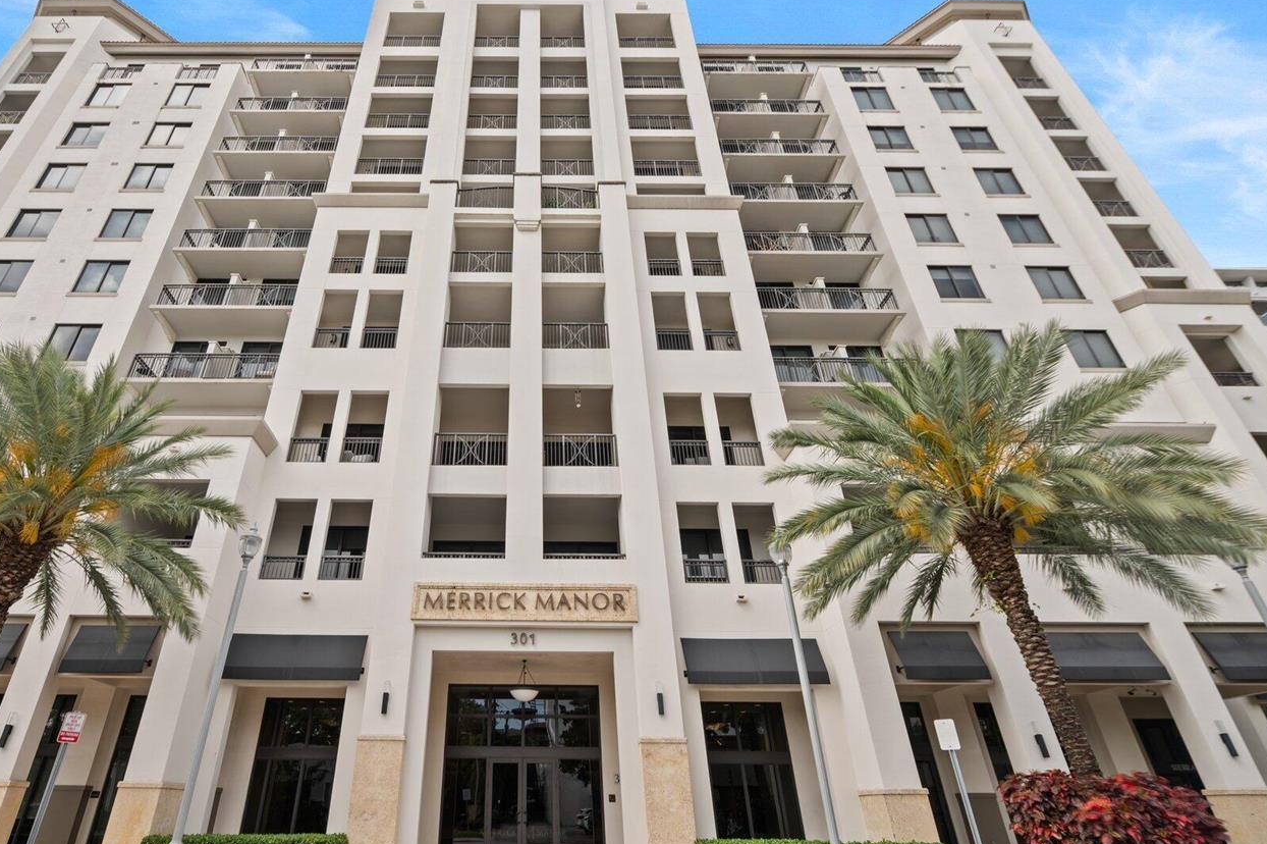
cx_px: 508
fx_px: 633
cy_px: 445
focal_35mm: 18
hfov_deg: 88.9
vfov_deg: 67.3
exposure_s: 1/100
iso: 200
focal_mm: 14
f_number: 8
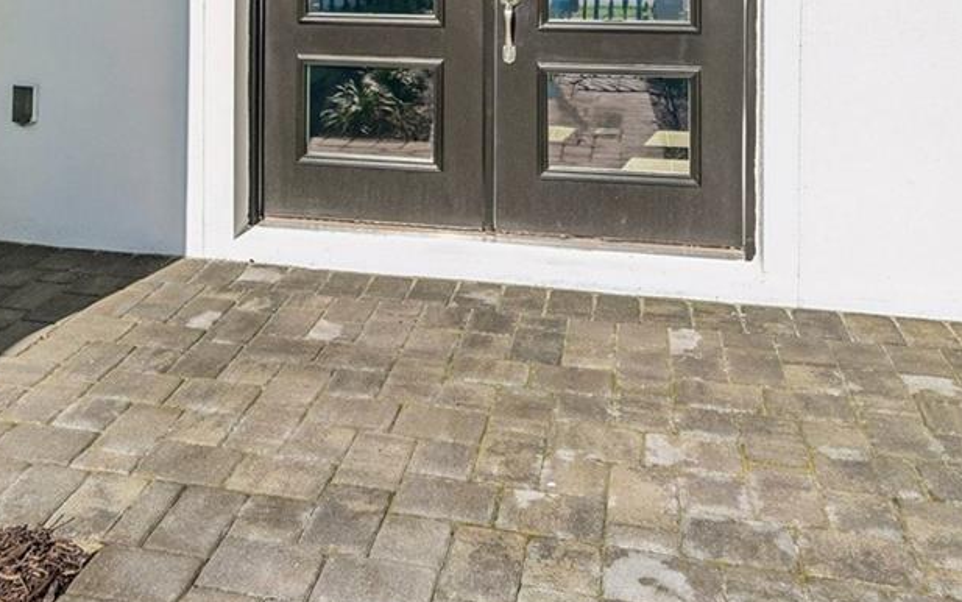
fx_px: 970
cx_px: 404
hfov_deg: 52.5
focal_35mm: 37
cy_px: -95
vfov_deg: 30.1
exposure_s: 1/1250
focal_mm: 14
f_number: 8
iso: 400
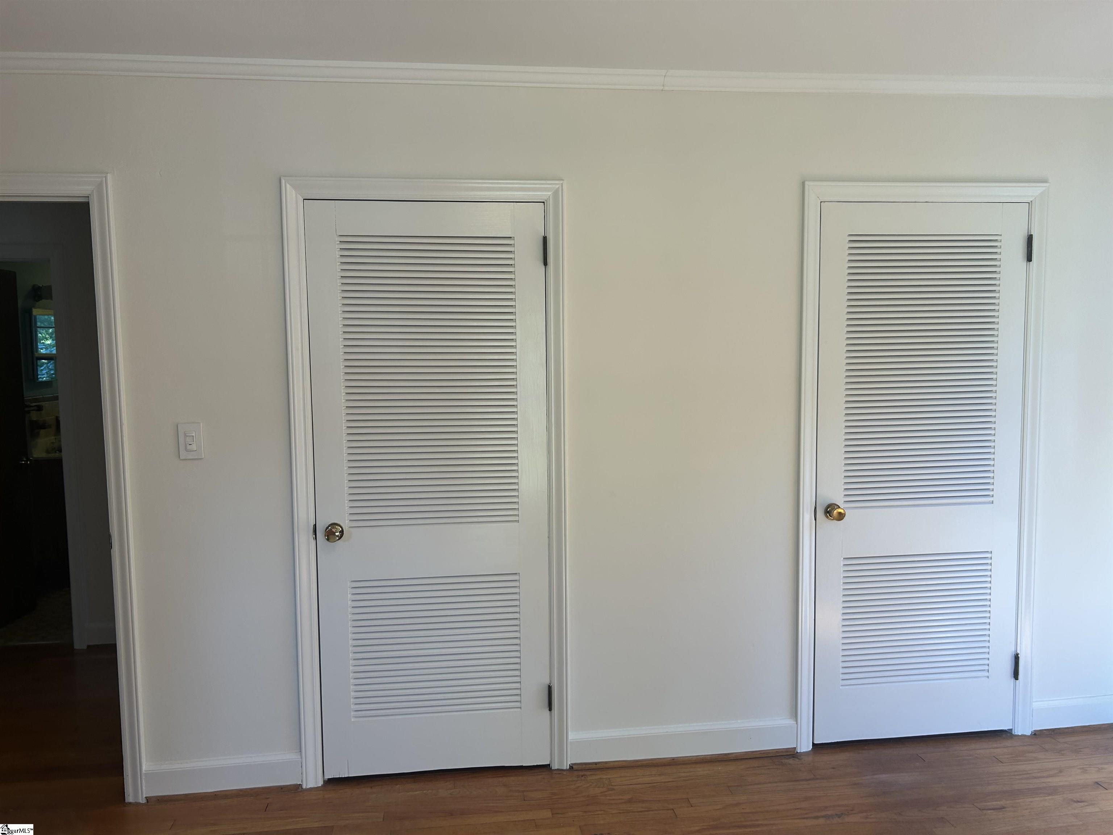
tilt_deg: -5.3
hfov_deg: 67.3
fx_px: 836
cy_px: 418
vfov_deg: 53.1
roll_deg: +0.9
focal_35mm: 26
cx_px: 556
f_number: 1.5
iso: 40
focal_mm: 5.7
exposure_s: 1/120
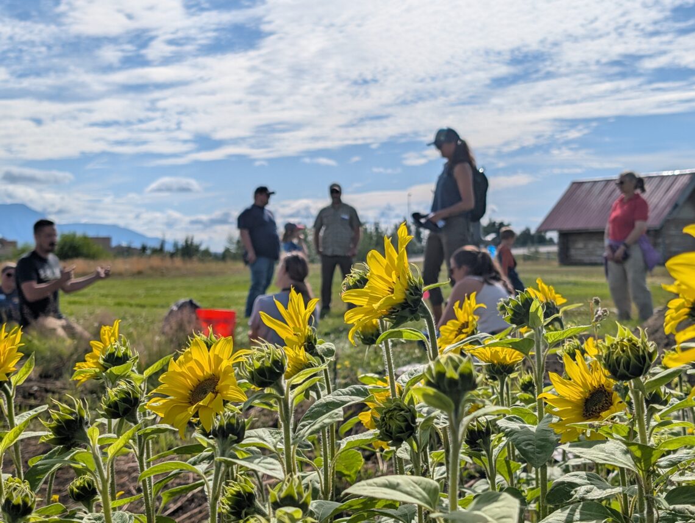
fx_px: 985
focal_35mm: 49
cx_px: 348
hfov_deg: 38.9
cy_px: 262
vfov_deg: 29.7
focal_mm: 6.9
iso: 23
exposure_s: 1/3195
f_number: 1.68
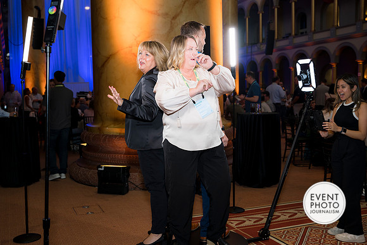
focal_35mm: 41
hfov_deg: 47.9
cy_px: 122
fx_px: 413
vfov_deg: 33.0
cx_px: 184
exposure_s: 1/100
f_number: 4
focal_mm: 40
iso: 800
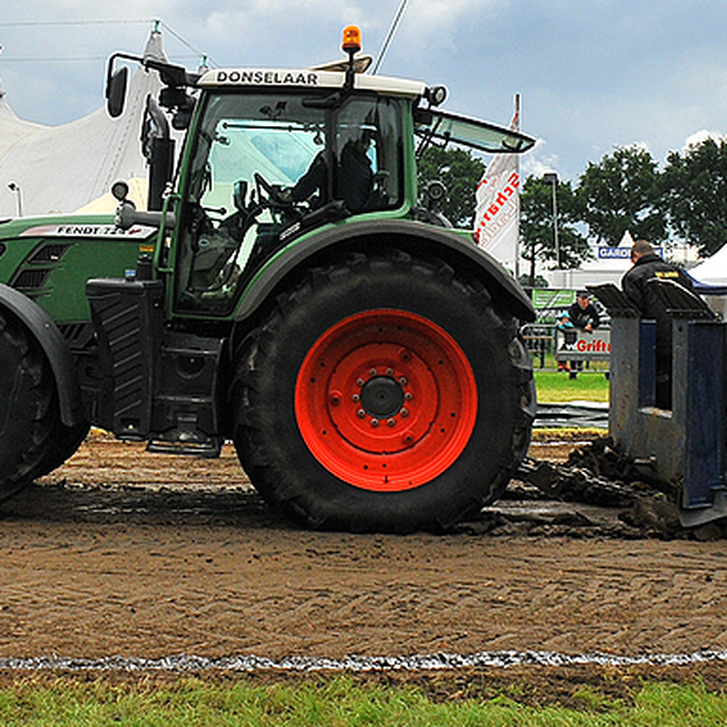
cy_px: 215
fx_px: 1690
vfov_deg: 24.1
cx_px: 79
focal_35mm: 71
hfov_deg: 23.7
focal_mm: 21
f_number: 5
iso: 500
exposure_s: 1/4000
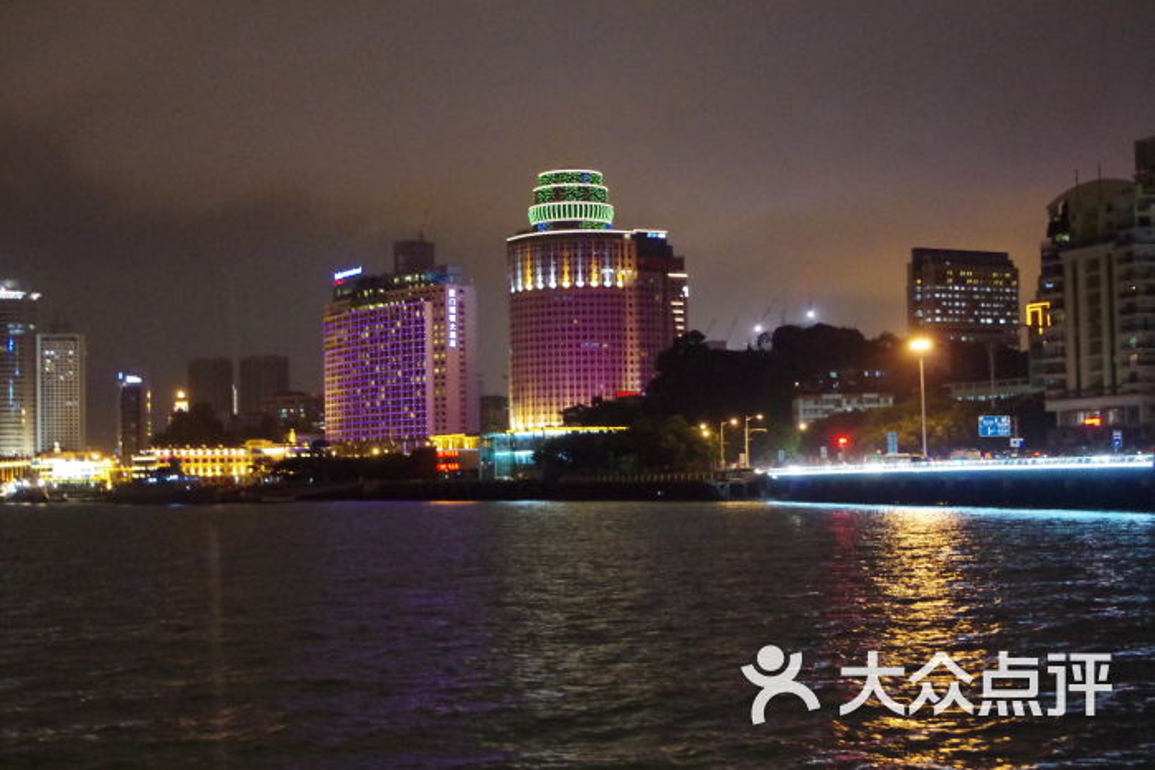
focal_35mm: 57
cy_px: 385
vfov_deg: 23.8
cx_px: 578
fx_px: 1829
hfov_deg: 35.0
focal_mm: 37.5
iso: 6400
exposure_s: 1/20
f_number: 4.5
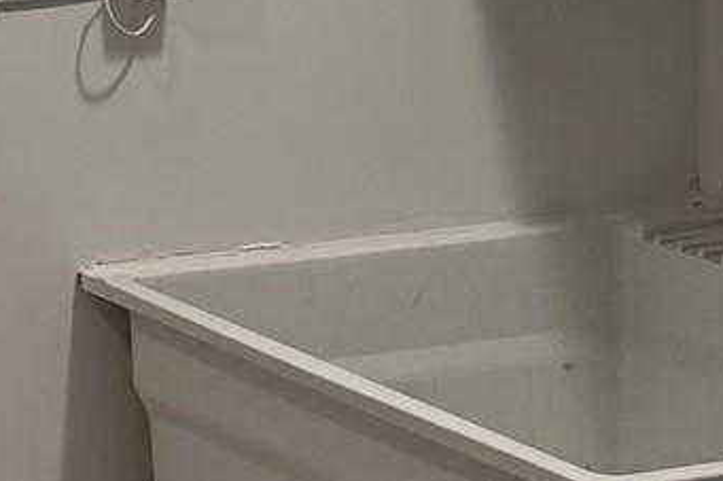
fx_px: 3011
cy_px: -250
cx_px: -723
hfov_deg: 12.2
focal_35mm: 150
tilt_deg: -4.6
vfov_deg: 8.9
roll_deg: +2.1
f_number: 1.78
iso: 160
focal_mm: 6.76
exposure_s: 1/227
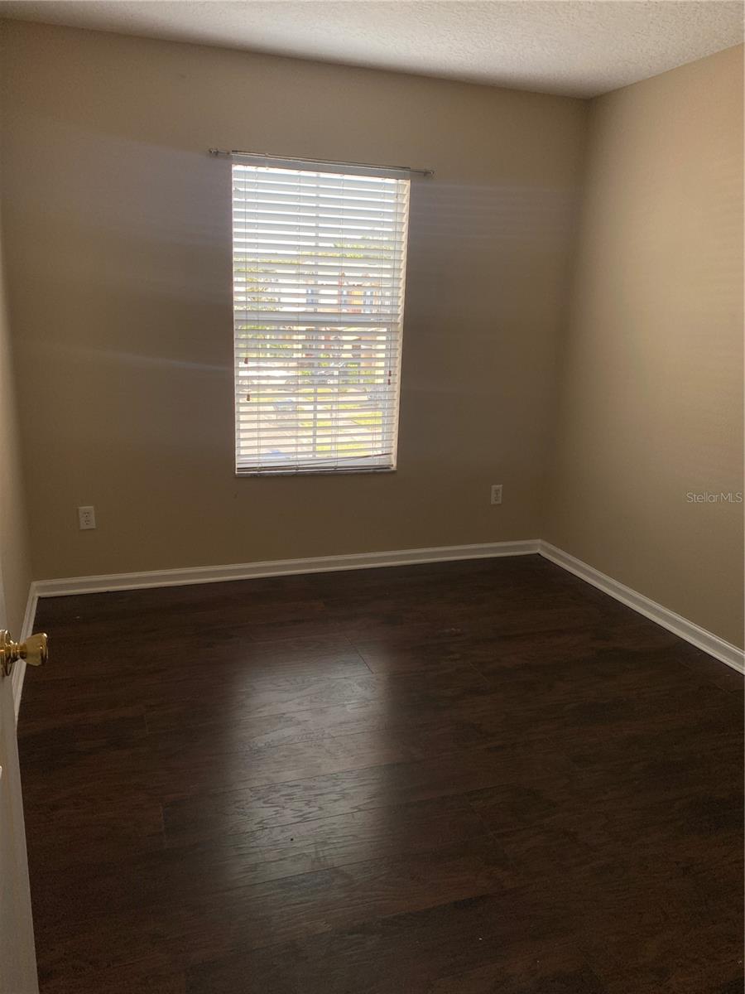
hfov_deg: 53.1
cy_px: 497
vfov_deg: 67.3
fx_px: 746
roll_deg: -1.6
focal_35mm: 26
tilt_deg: -15.4
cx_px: 372
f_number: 1.8
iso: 32
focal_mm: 4.25
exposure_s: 1/128
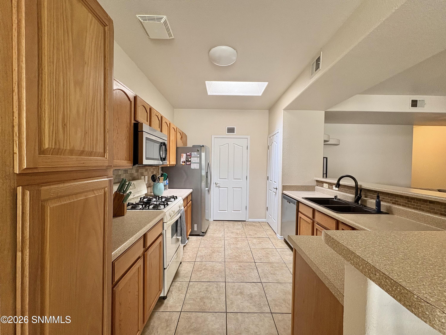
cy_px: 168
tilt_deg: -0.3
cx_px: 223
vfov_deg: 85.7
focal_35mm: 14
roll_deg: -0.9
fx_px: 180
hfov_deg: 102.1
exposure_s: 1/60
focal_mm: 2.22
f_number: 2.2
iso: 200
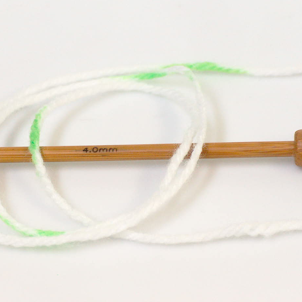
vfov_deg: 10.3
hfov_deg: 10.3
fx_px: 1668
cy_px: 143
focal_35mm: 169
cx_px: 142
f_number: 3
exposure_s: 1/38.8
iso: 200
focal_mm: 27.85
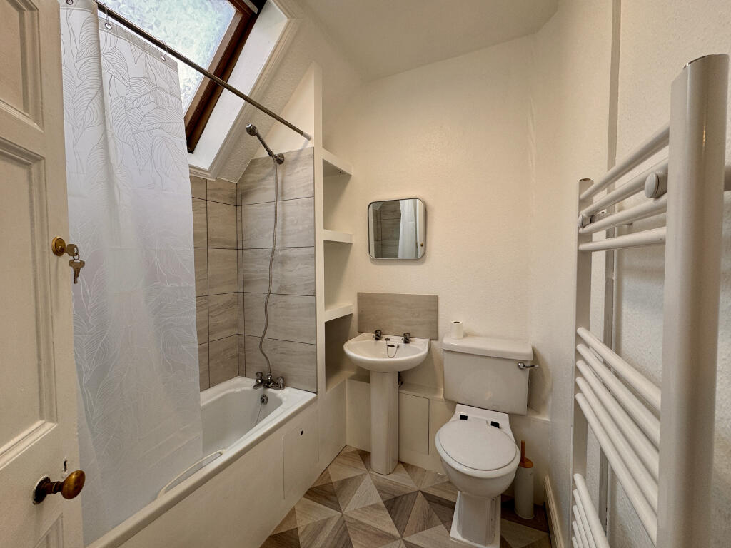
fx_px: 296
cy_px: 274
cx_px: 366
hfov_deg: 102.1
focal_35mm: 14
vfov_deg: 85.7
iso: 80
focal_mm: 2.22
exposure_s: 1/100
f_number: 2.2
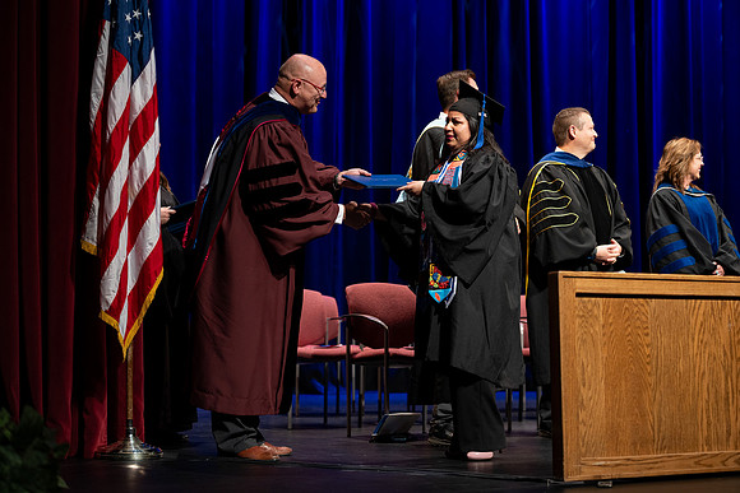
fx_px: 1439
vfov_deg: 19.5
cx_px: 370
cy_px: 246
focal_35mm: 70
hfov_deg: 28.8
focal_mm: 70
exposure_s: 1/200
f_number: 2.8
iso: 500
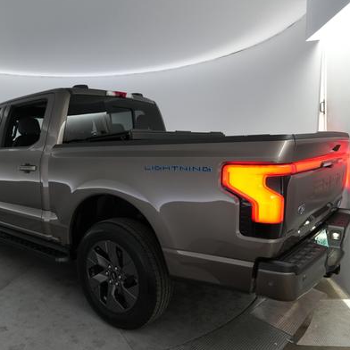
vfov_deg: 62.9
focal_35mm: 25
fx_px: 286
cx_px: 127
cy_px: 184
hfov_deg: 61.9
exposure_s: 1/160
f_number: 3.5
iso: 1600
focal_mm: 18
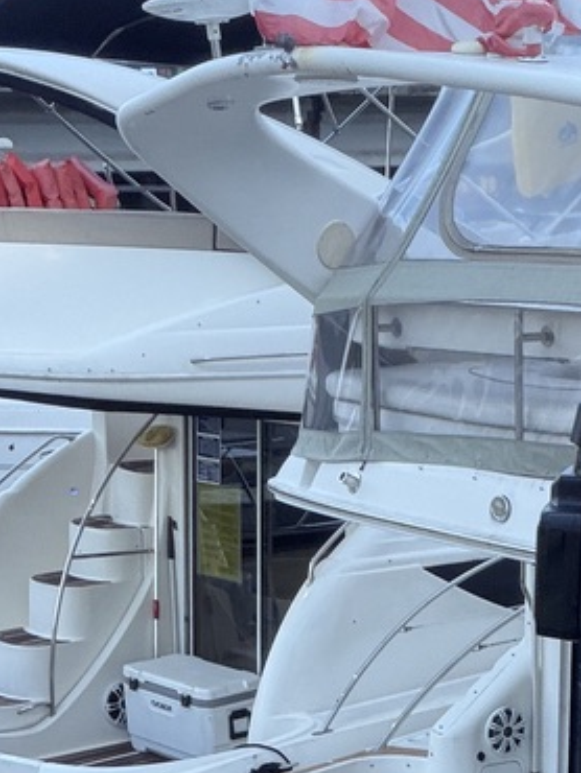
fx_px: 1855
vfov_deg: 22.4
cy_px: 817
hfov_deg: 17.4
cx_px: 581
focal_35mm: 83
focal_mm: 2.71
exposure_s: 1/60
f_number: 1.9
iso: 125
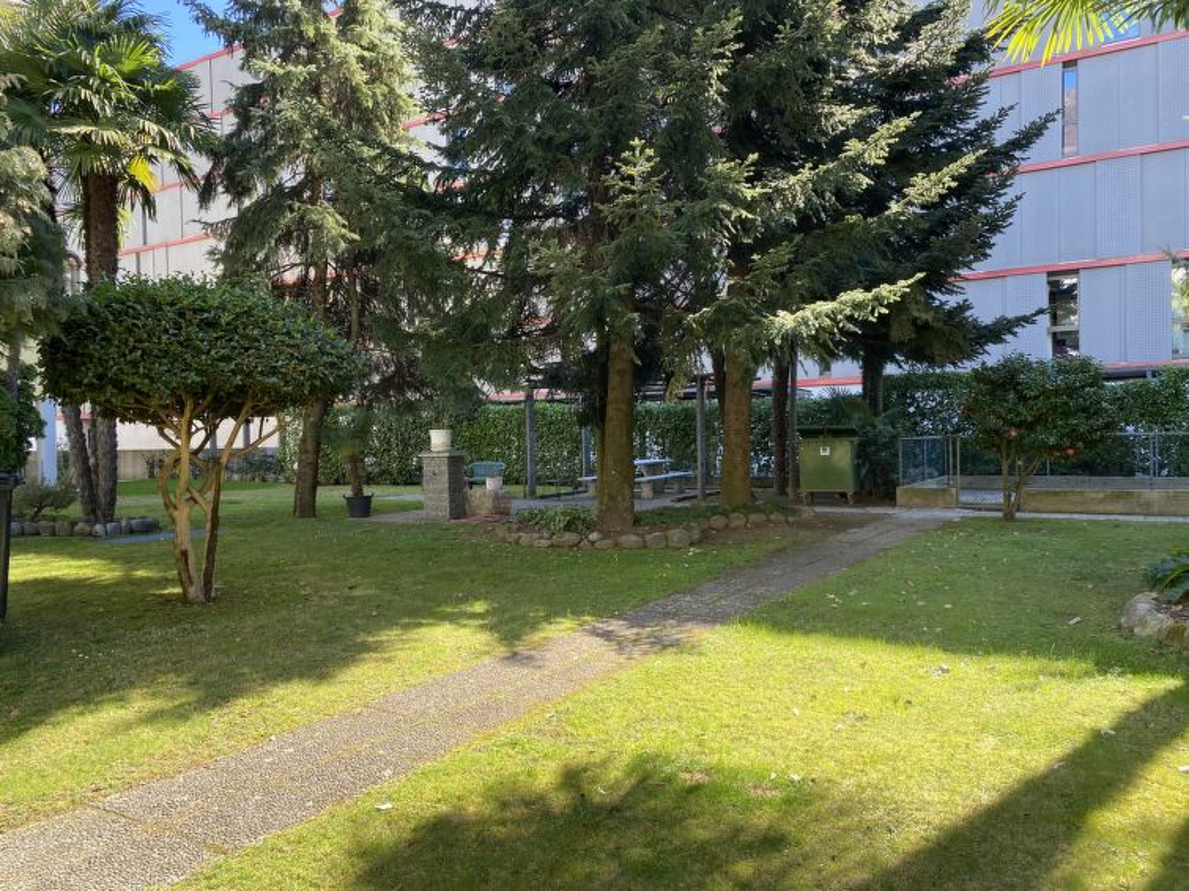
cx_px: 594
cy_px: 446
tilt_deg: +0.1
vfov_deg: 53.1
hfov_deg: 67.3
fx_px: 893
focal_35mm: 26
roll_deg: +0.9
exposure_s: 1/269
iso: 32
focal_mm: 4.25
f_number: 1.8
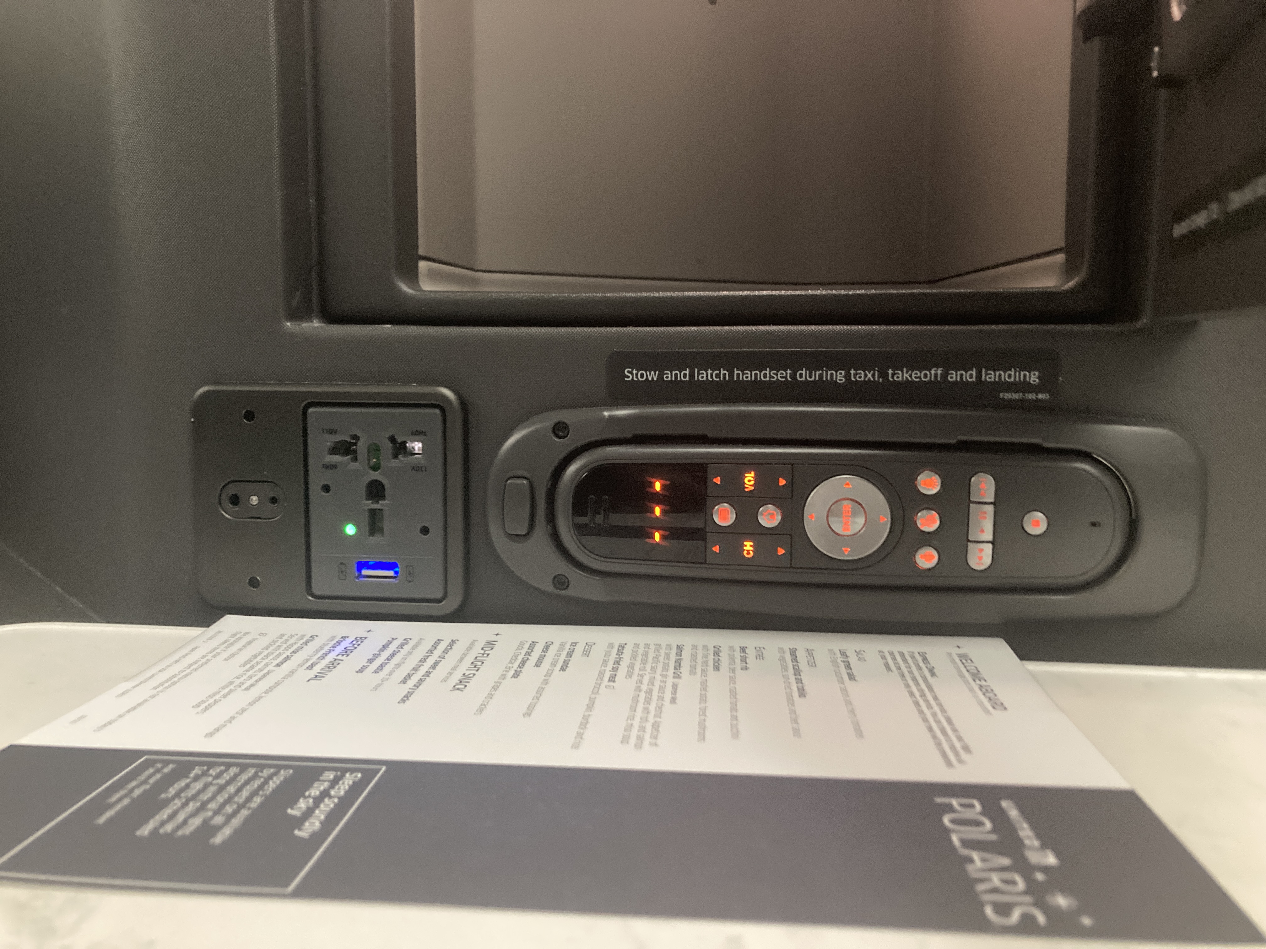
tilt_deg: -4.8
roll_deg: +0.0
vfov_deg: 49.7
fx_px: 1024
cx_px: 633
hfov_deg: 63.4
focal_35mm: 28
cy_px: 474
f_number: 1.8
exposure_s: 1/28
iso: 640
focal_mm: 3.99
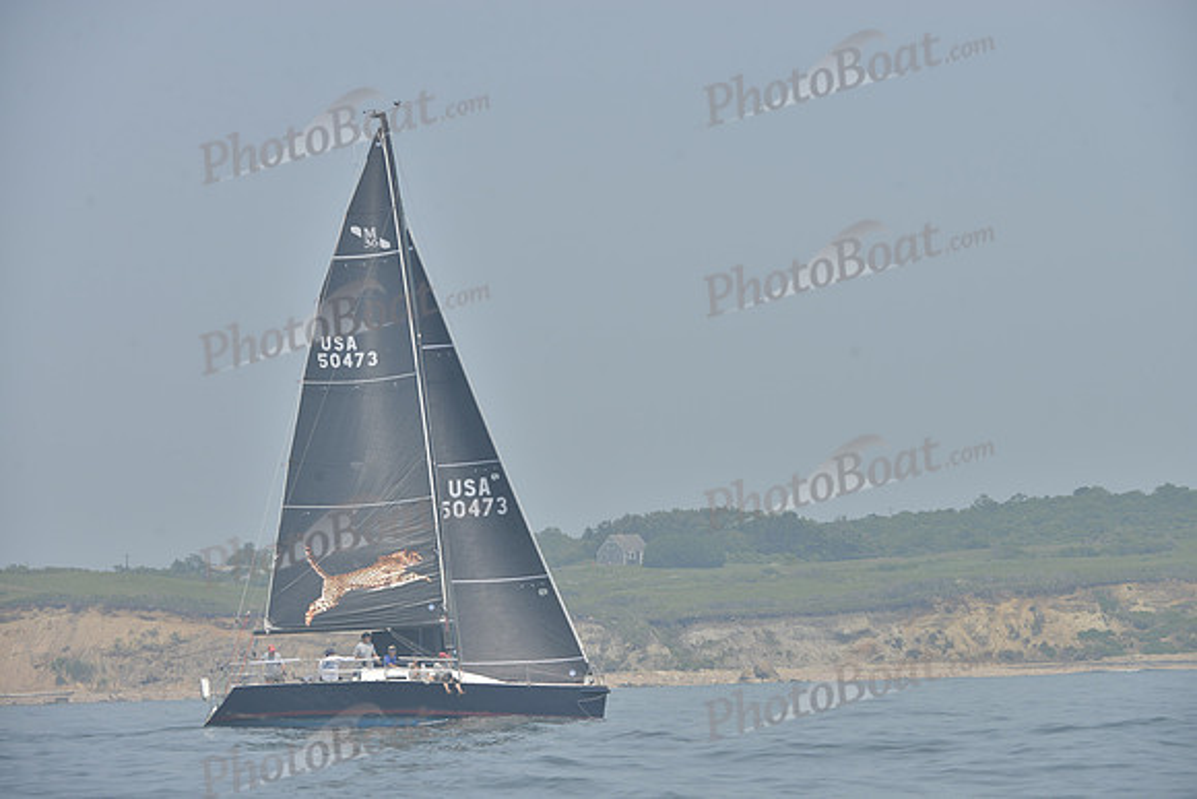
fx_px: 6651
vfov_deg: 6.9
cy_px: 400
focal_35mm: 200
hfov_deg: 10.3
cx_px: 598
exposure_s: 1/1000
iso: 280
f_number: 8
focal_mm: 200
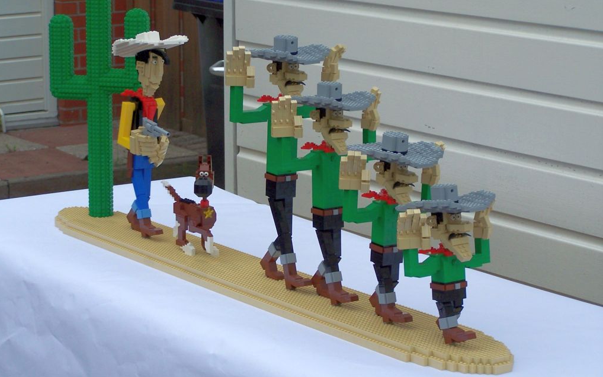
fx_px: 1840
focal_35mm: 112
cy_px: 170
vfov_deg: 11.7
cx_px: 300
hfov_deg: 18.6
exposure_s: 1/500
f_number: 3.2
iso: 80
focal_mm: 17.5
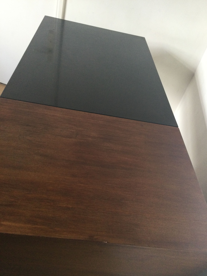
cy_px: 138
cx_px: 104
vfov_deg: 58.4
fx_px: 247
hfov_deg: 45.4
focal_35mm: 31
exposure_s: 1/33
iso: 125
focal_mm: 3.3
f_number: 2.4
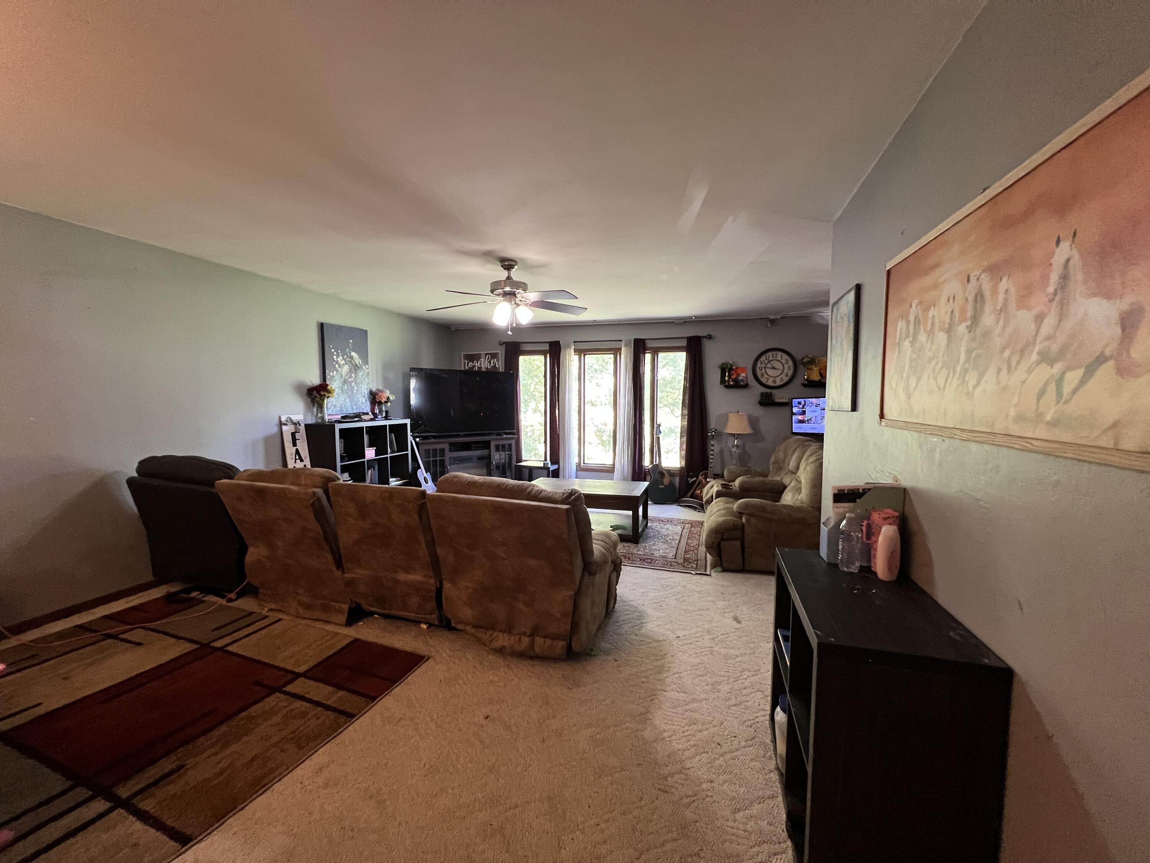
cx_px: 575
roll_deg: +0.0
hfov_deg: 106.2
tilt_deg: -5.5
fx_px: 432
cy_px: 432
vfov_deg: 89.9
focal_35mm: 13
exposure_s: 1/60
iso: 400
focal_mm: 1.57
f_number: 1.8
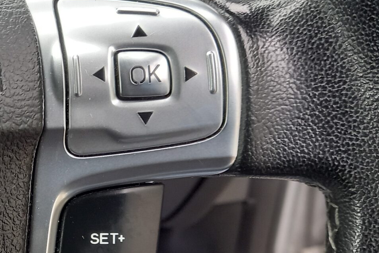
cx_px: -32
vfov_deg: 19.4
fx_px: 737
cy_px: 155
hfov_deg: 26.7
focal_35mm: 70
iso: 100
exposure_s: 1/60
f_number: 2
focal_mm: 4.6
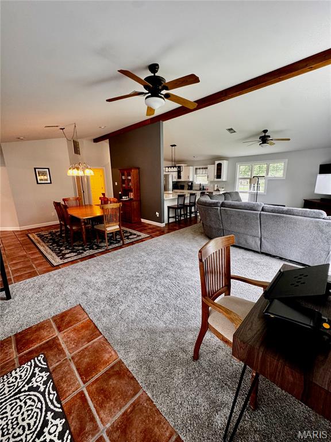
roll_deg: +1.0
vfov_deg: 102.1
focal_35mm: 14
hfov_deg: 85.7
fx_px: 178
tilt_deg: -13.8
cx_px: 166
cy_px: 221
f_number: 2.2
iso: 200
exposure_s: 1/60
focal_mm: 2.22
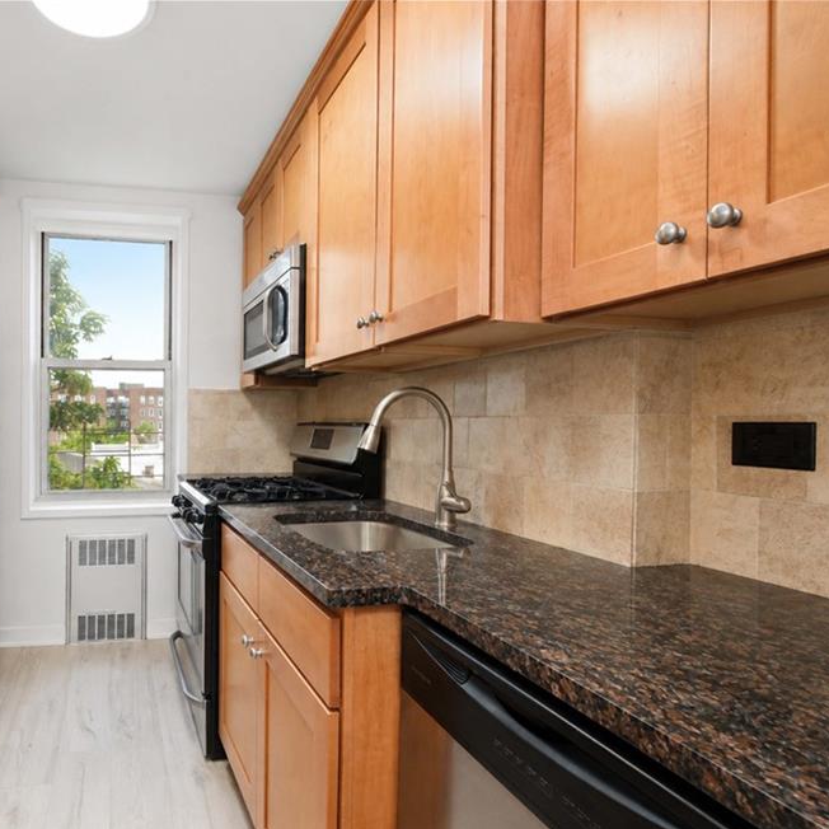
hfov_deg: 69.7
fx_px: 542
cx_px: 203
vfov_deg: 74.8
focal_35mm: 20
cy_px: 432
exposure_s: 1/100
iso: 1250
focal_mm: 10
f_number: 8
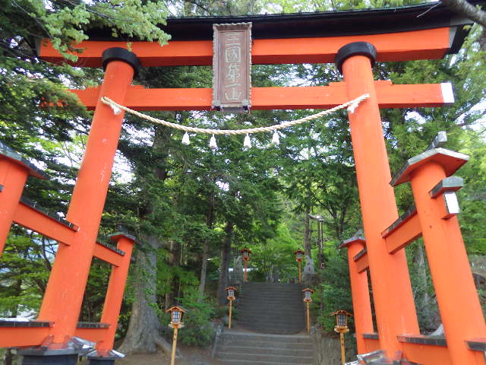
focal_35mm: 25
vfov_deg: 54.9
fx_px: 351
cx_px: 243
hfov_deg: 69.4
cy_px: 182
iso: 125
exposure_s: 1/50
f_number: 2
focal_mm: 4.5
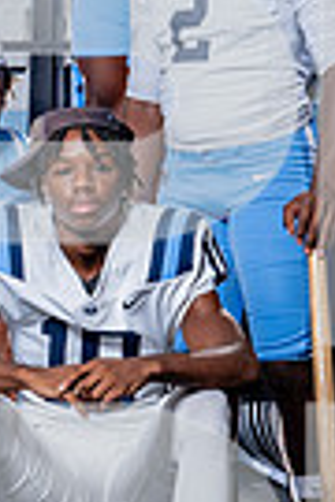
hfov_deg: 8.1
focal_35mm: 166
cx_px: -201
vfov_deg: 12.4
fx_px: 2317
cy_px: 151
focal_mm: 38
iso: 250
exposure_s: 1/250
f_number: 10
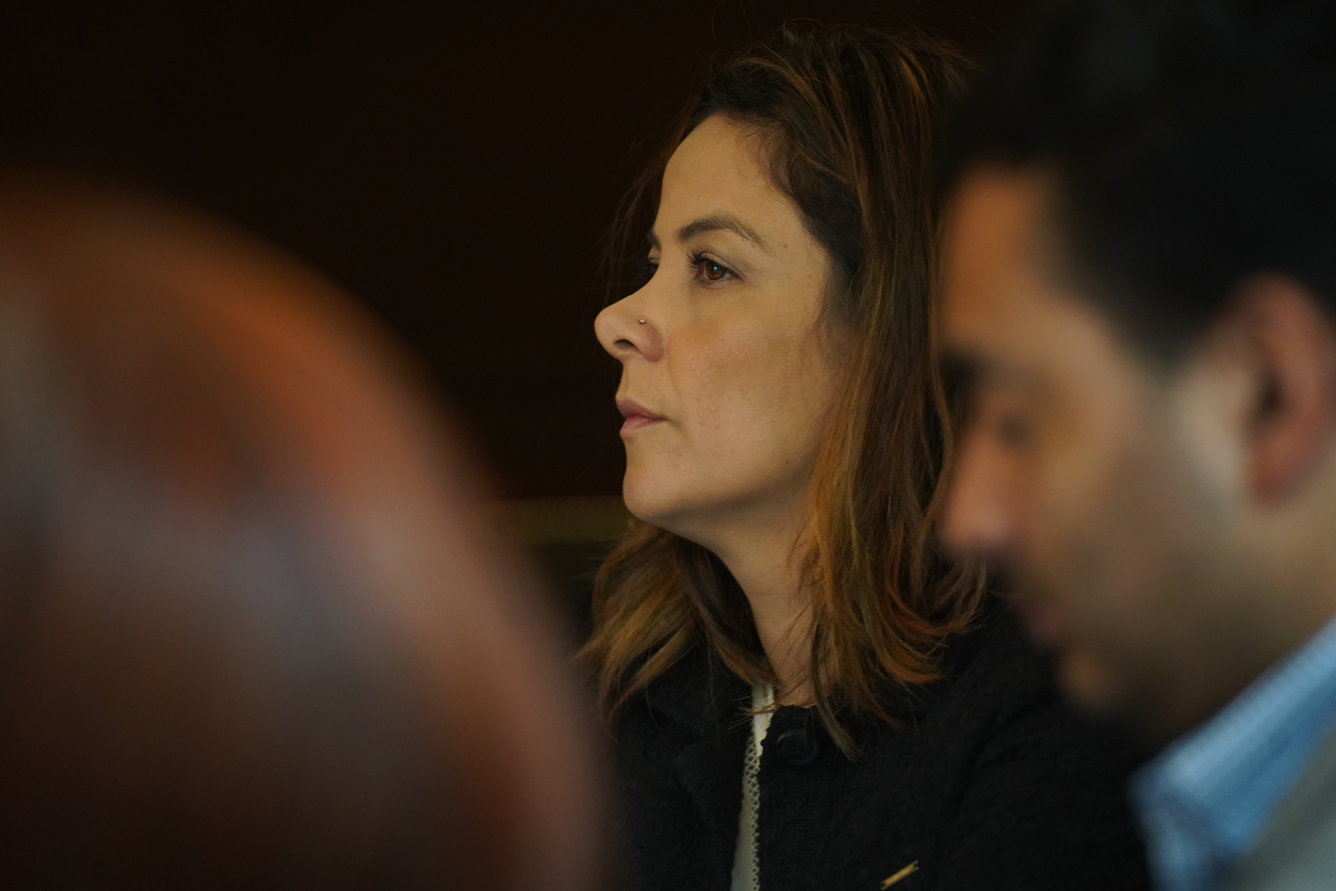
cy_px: 446
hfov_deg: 11.4
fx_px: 6679
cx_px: 668
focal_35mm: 180
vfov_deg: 7.6
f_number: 4
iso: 6400
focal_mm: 180
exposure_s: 1/125
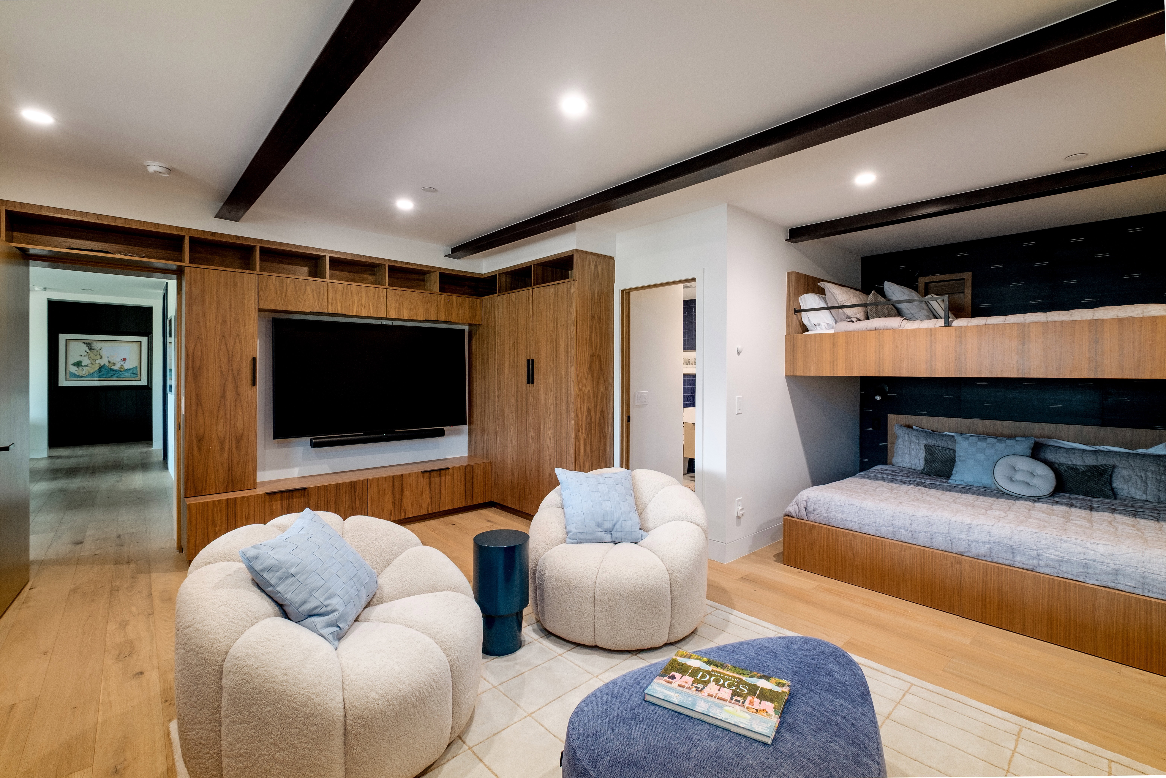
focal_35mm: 15
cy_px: 389
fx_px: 486
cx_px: 583
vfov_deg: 77.4
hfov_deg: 100.4
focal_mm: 10
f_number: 7.1
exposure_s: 1/25
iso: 400
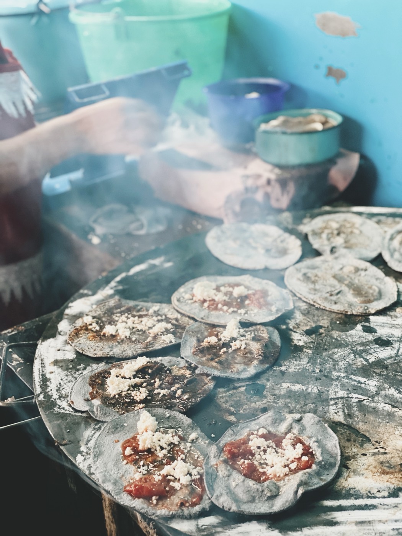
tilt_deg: -24.9
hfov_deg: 28.0
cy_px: 268
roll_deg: +4.0
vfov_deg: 36.8
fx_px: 805
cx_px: 201
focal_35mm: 52
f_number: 2
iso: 320
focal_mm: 6
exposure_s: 1/40
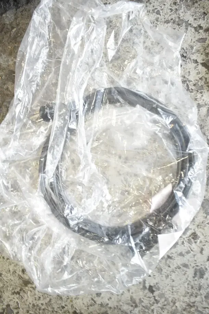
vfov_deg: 57.2
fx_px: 287
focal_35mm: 33
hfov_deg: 40.0
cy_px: 157
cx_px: 104
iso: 200
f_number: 3.8
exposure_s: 1/50
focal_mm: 22
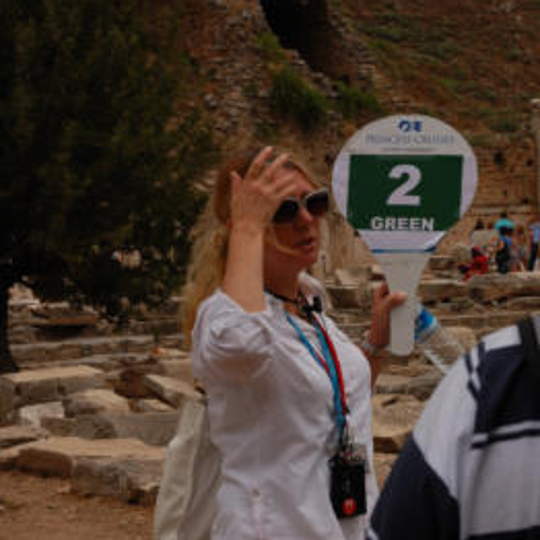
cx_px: 270
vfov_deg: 17.1
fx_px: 1783
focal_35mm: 101
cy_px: 394
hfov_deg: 17.2
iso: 200
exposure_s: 1/320
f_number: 16
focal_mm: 52
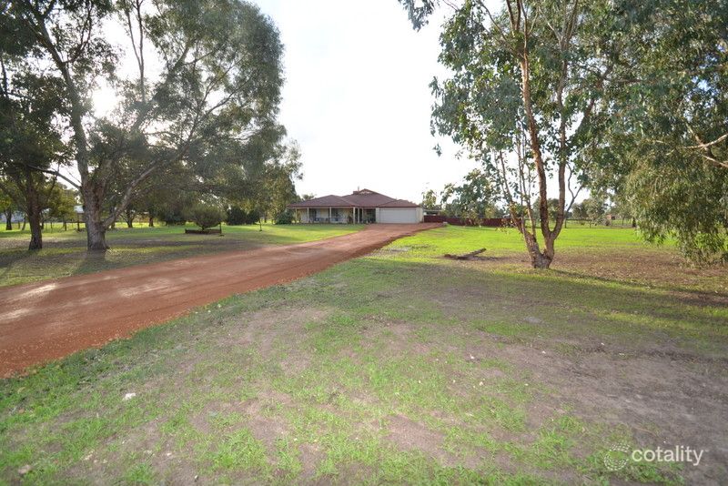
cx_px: 364
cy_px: 243
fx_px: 303
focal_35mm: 15
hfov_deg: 100.4
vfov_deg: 77.4
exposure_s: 1/125
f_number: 5.6
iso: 220
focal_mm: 10
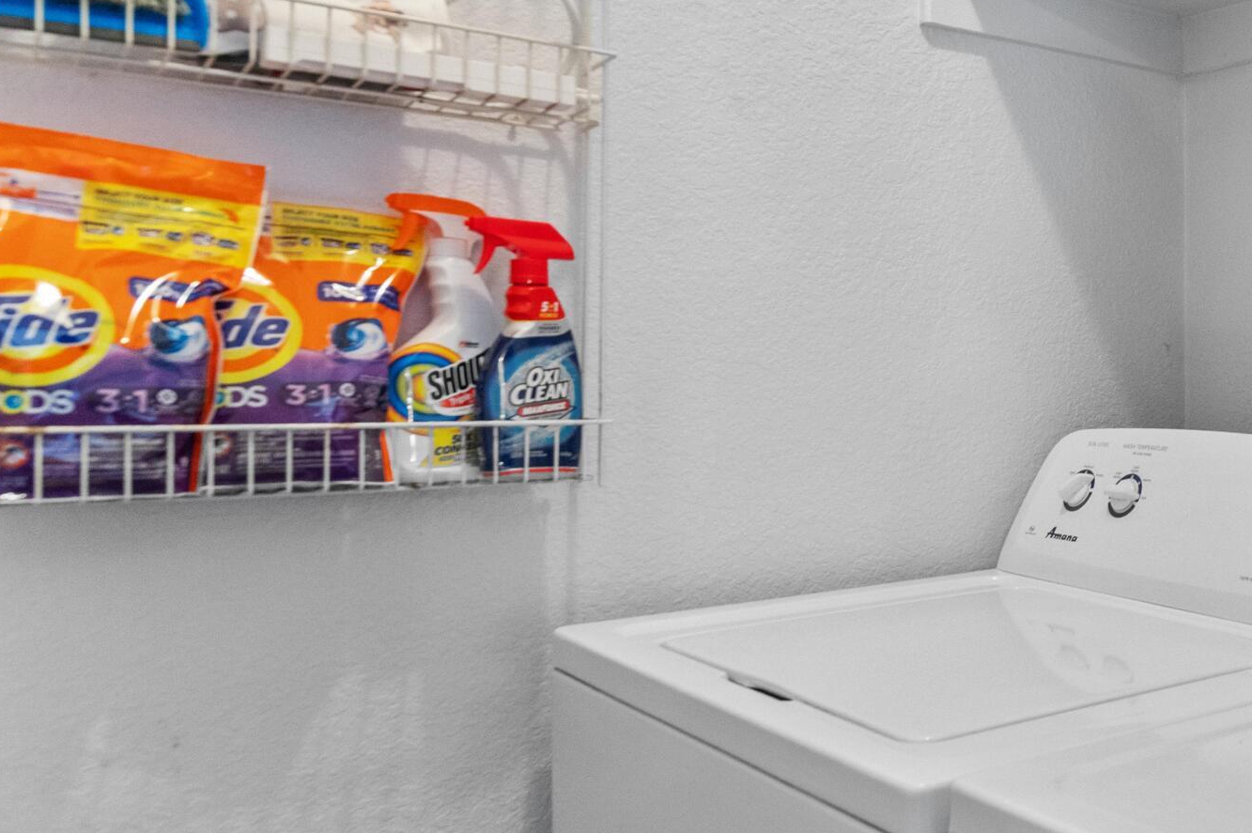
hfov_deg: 44.8
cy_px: 307
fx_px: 1251
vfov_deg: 36.6
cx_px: 1262
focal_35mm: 36
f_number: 7.1
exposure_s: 1/10
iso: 2000
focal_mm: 16
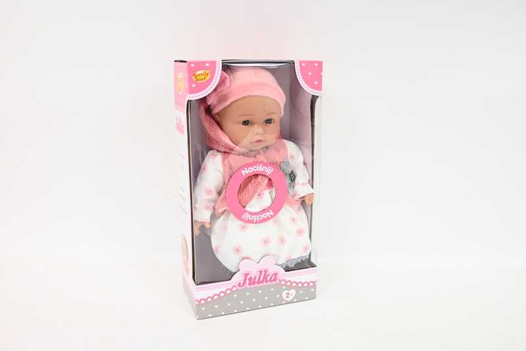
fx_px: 482
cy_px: 176
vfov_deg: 40.0
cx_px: 263
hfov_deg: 57.2
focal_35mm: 33
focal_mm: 22
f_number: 4
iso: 400
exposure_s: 1/160
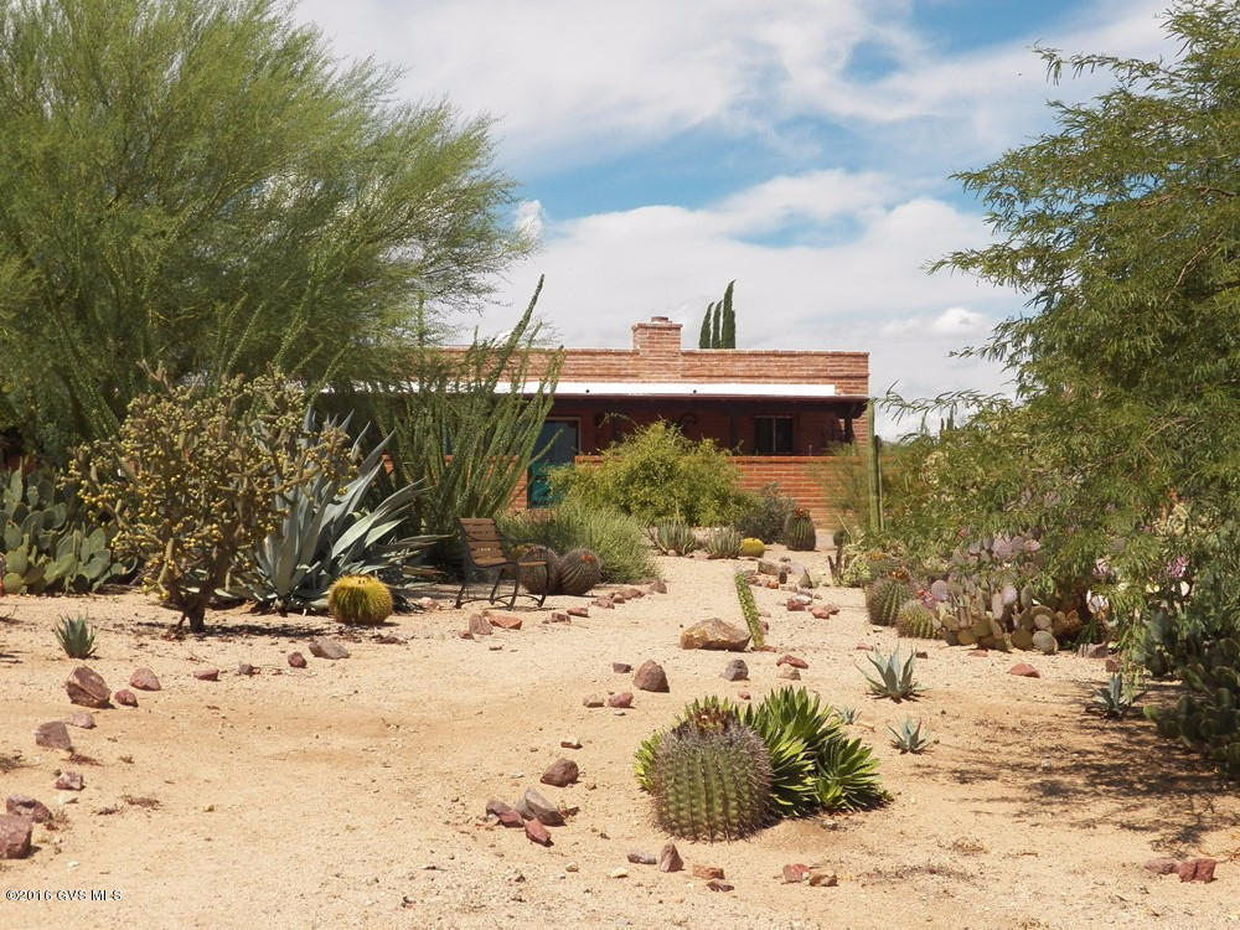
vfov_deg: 23.7
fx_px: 2221
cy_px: 465
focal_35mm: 62
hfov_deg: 31.2
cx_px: 620
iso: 125
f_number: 4.5
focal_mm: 11.2
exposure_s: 1/1600
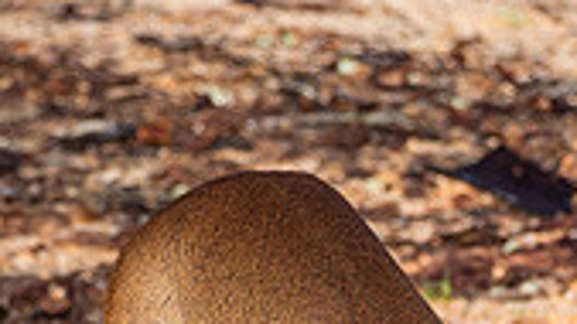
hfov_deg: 0.9
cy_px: 726
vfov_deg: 0.5
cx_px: 303
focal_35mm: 2404
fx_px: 36775
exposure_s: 1/800
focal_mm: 300
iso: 250
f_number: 4.5
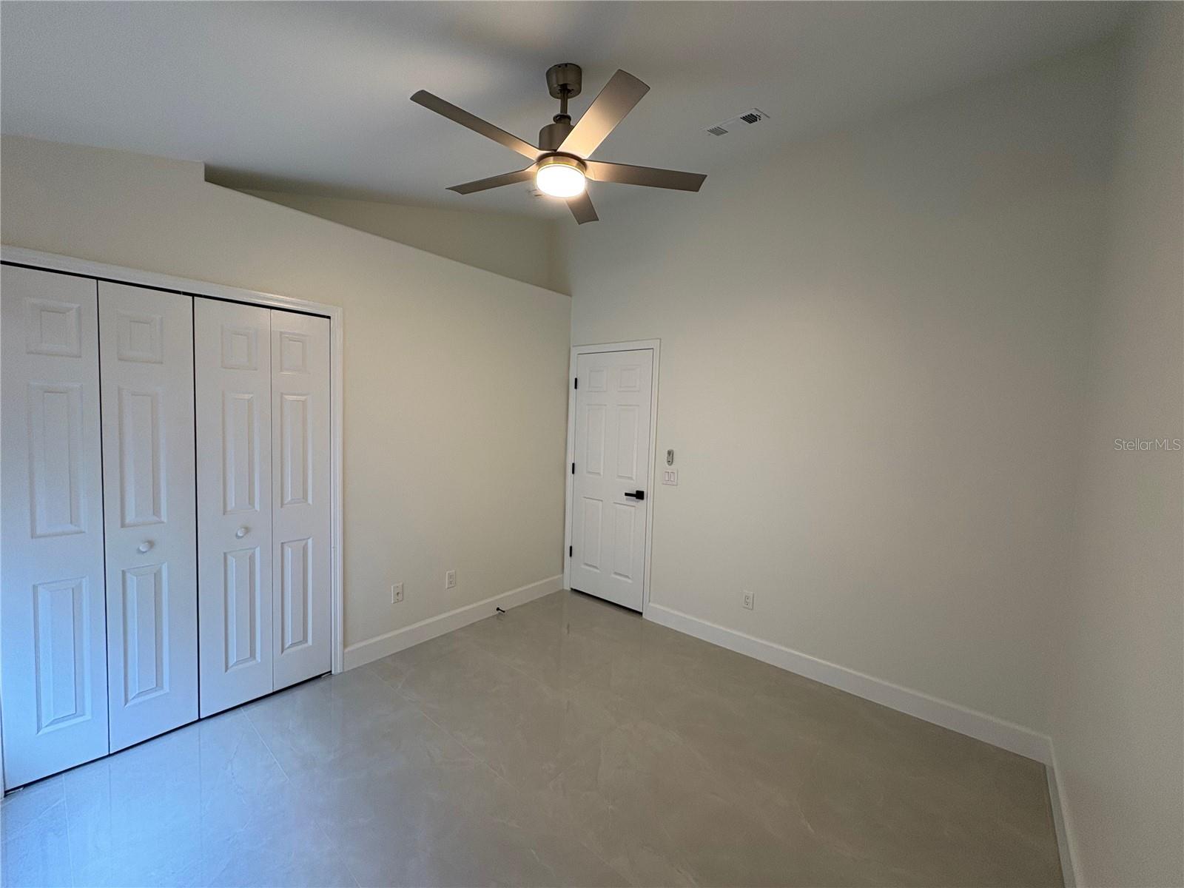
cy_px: 444
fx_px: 479
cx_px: 592
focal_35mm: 14
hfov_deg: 102.1
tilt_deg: -3.6
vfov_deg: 85.7
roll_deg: -2.0
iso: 125
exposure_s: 1/60
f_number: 2.2
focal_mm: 2.22
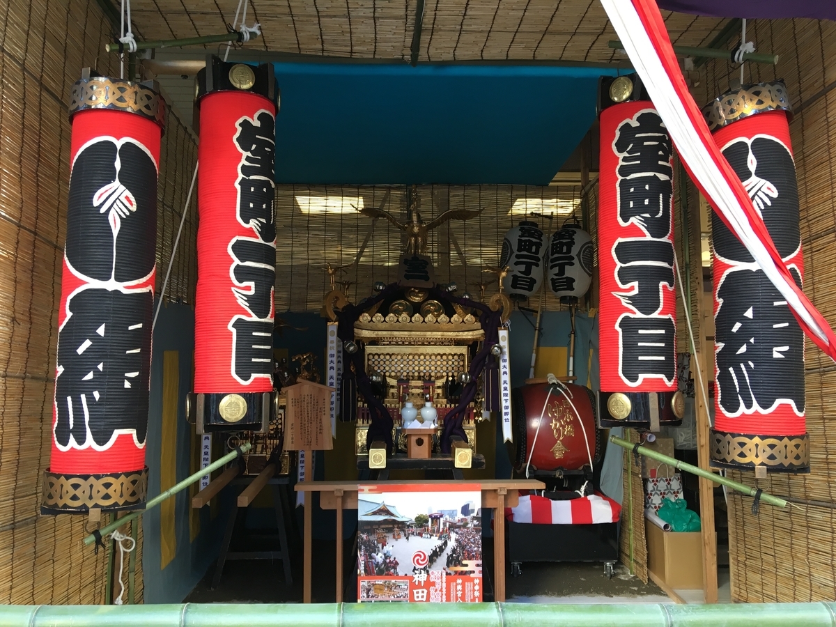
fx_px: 700
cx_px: 418
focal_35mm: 29
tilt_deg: +6.2
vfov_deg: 48.2
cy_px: 314
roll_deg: -0.3
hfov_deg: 61.7
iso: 50
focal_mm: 4.15
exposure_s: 1/30
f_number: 2.2
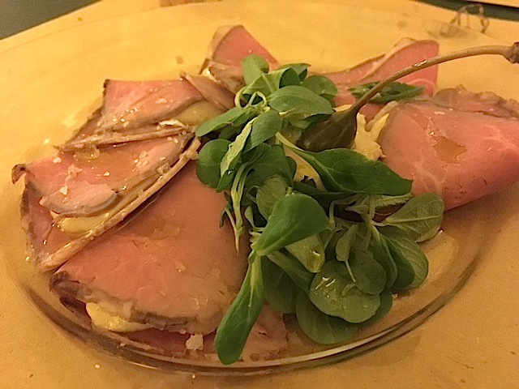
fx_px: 435
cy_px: 194
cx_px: 260
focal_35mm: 29
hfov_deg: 61.7
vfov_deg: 48.2
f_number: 2.2
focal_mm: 4.15
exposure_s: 1/17
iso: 1000
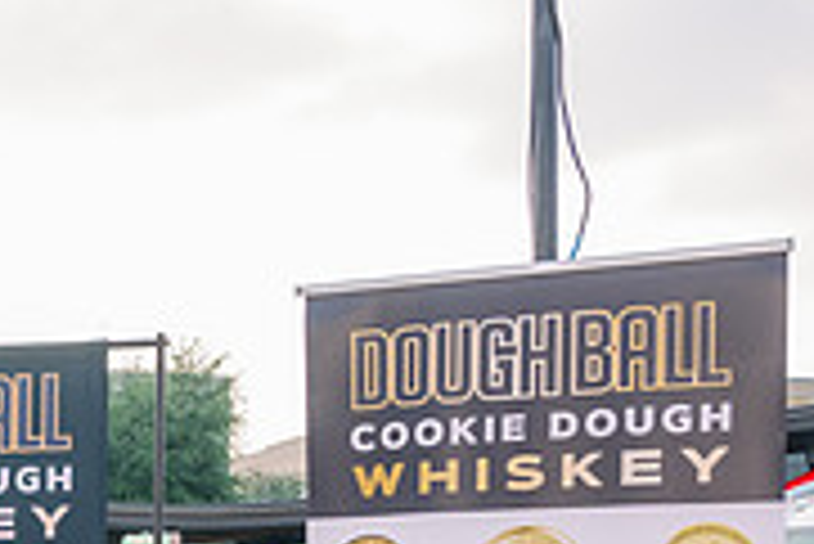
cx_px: -270
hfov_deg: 21.4
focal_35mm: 85
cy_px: 668
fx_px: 1923
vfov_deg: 15.5
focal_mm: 26.5
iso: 200
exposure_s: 1/500
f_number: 4.5
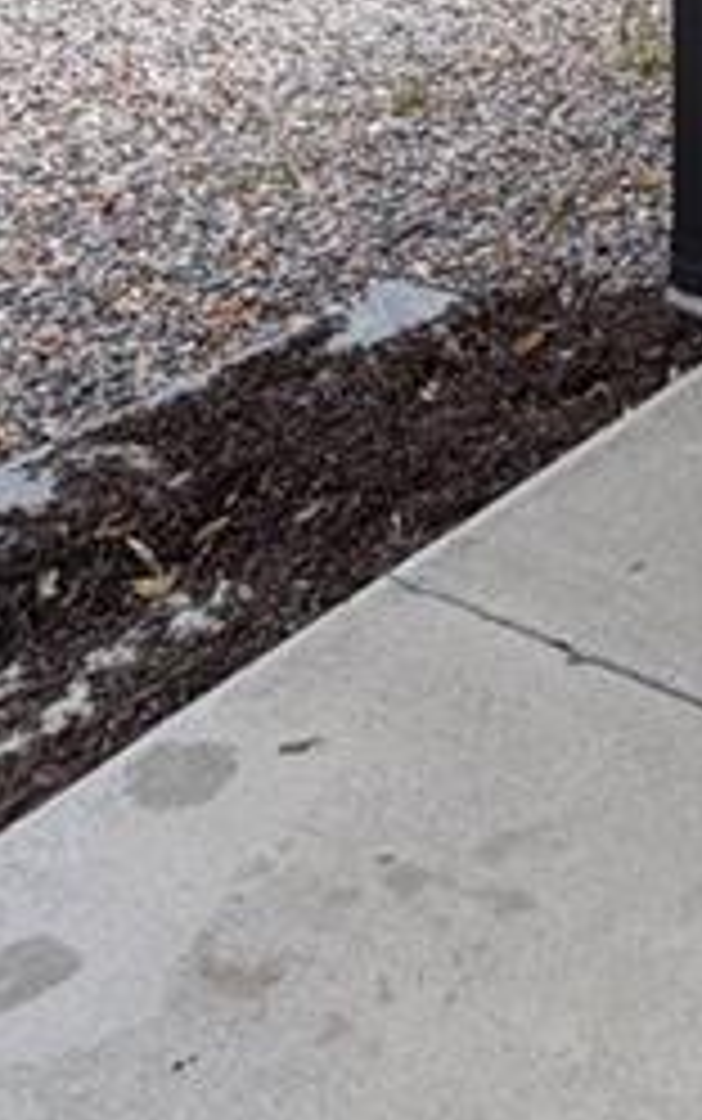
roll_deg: +0.1
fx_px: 1864
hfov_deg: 19.6
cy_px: -171
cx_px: 927
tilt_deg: -12.3
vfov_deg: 29.5
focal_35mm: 61
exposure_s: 1/502
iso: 50
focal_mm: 2.22
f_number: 2.2
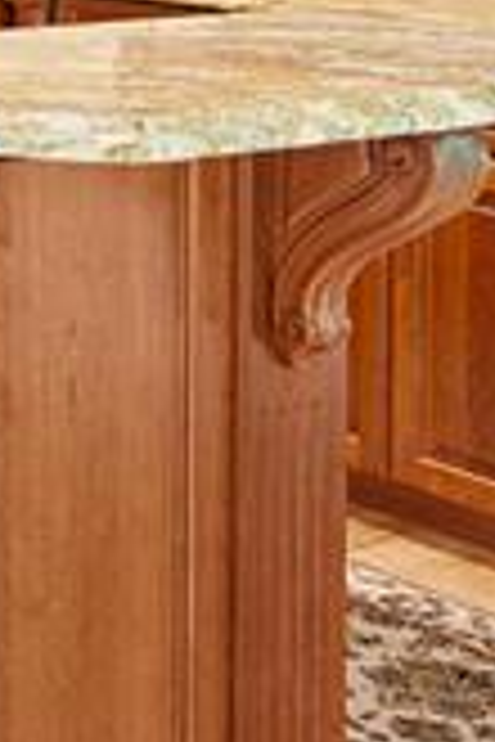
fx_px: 2042
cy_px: -198
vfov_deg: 19.2
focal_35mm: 99
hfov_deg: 11.4
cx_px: -716
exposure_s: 1/6
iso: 160
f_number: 8
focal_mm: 16
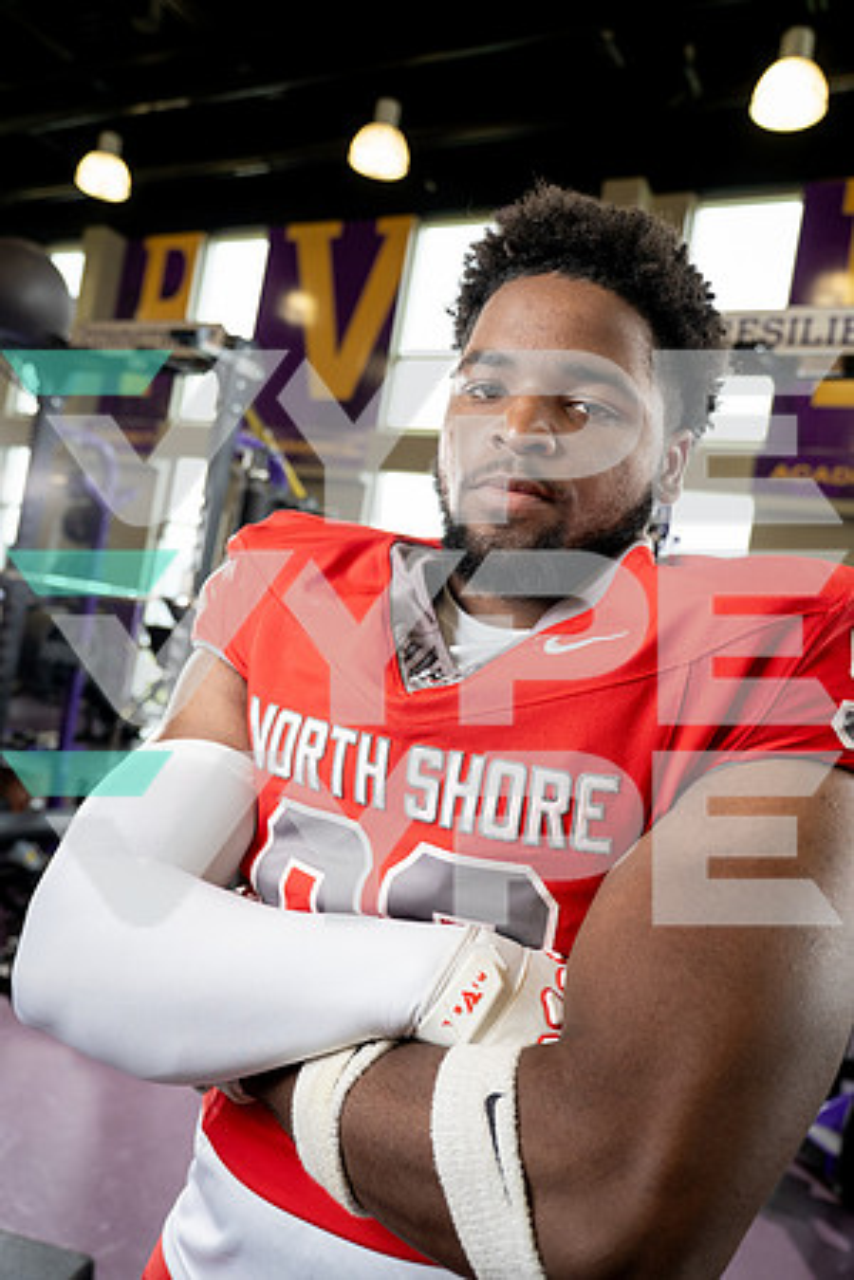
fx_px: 996
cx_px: 427
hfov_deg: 46.4
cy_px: 640
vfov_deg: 65.5
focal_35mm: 28
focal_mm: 28
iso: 640
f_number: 4
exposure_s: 1/250
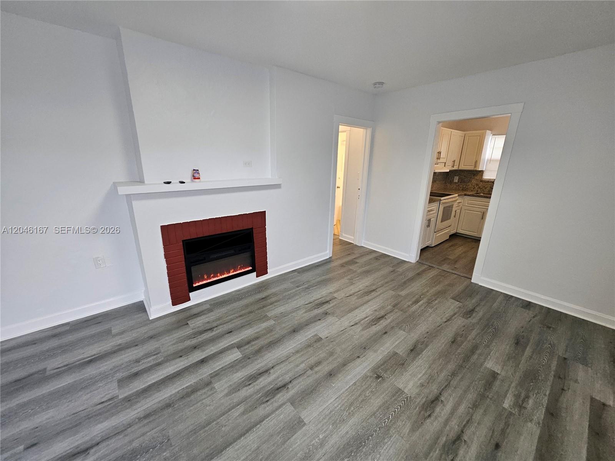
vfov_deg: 89.9
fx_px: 231
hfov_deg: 106.2
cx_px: 308
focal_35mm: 13
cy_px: 230
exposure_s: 1/60
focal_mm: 1.74
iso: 160
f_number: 2.2
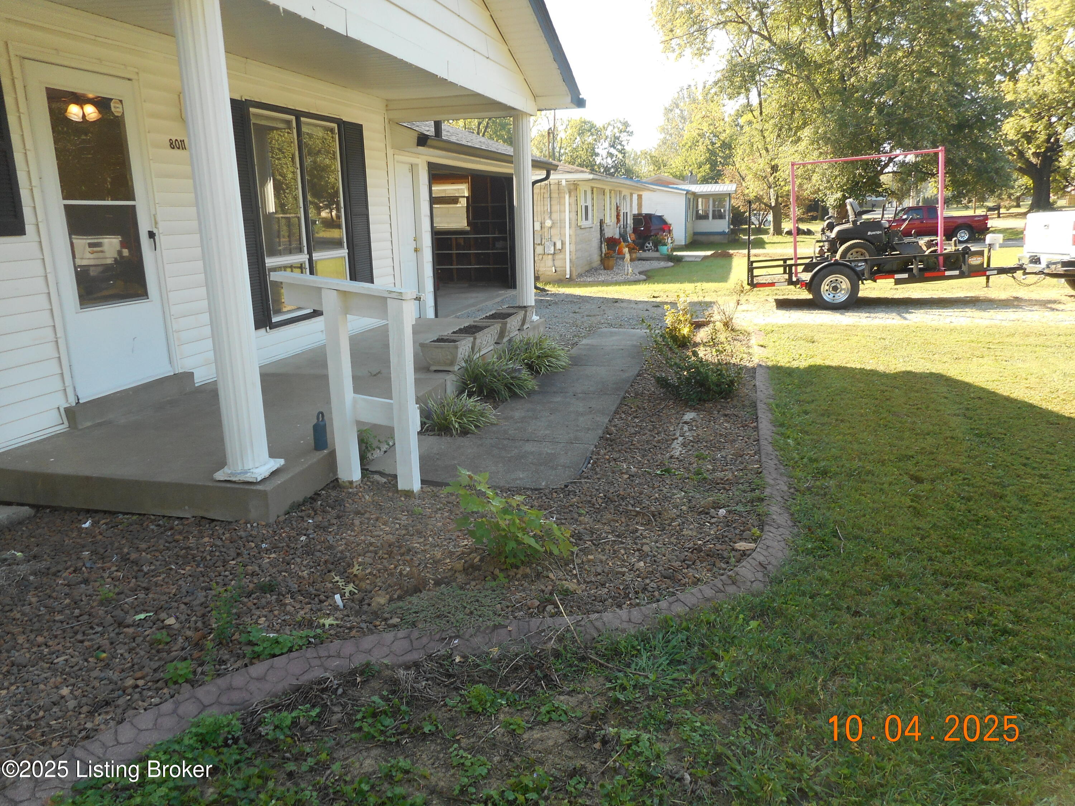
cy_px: 403
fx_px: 776
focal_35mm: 25
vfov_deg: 54.9
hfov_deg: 69.4
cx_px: 538
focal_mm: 4.5
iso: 80
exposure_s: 1/100
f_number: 3.7
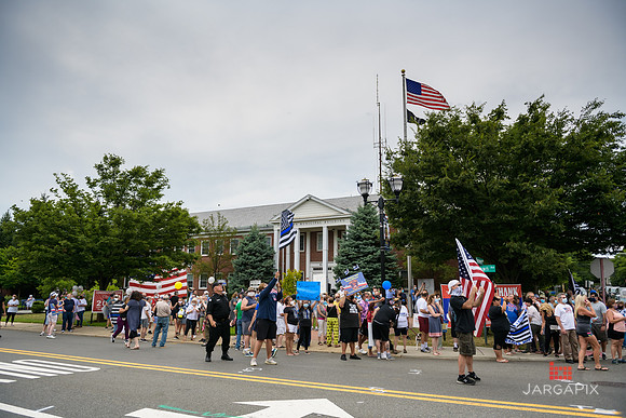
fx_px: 417
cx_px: 313
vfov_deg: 53.2
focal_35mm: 24
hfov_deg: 73.7
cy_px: 209
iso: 200
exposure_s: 1/640
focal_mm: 24
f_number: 3.2
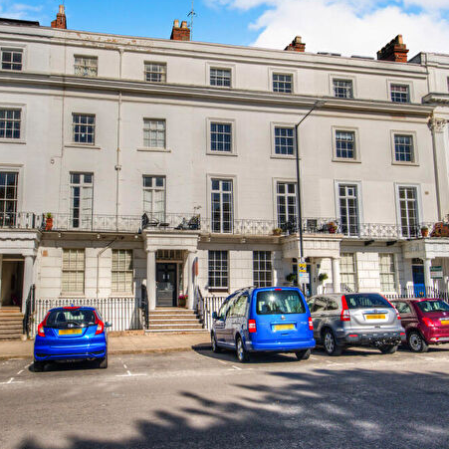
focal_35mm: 29
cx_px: 168
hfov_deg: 55.0
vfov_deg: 55.6
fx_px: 426
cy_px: 226
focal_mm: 14.5
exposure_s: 1/3200
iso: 400
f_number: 7.1
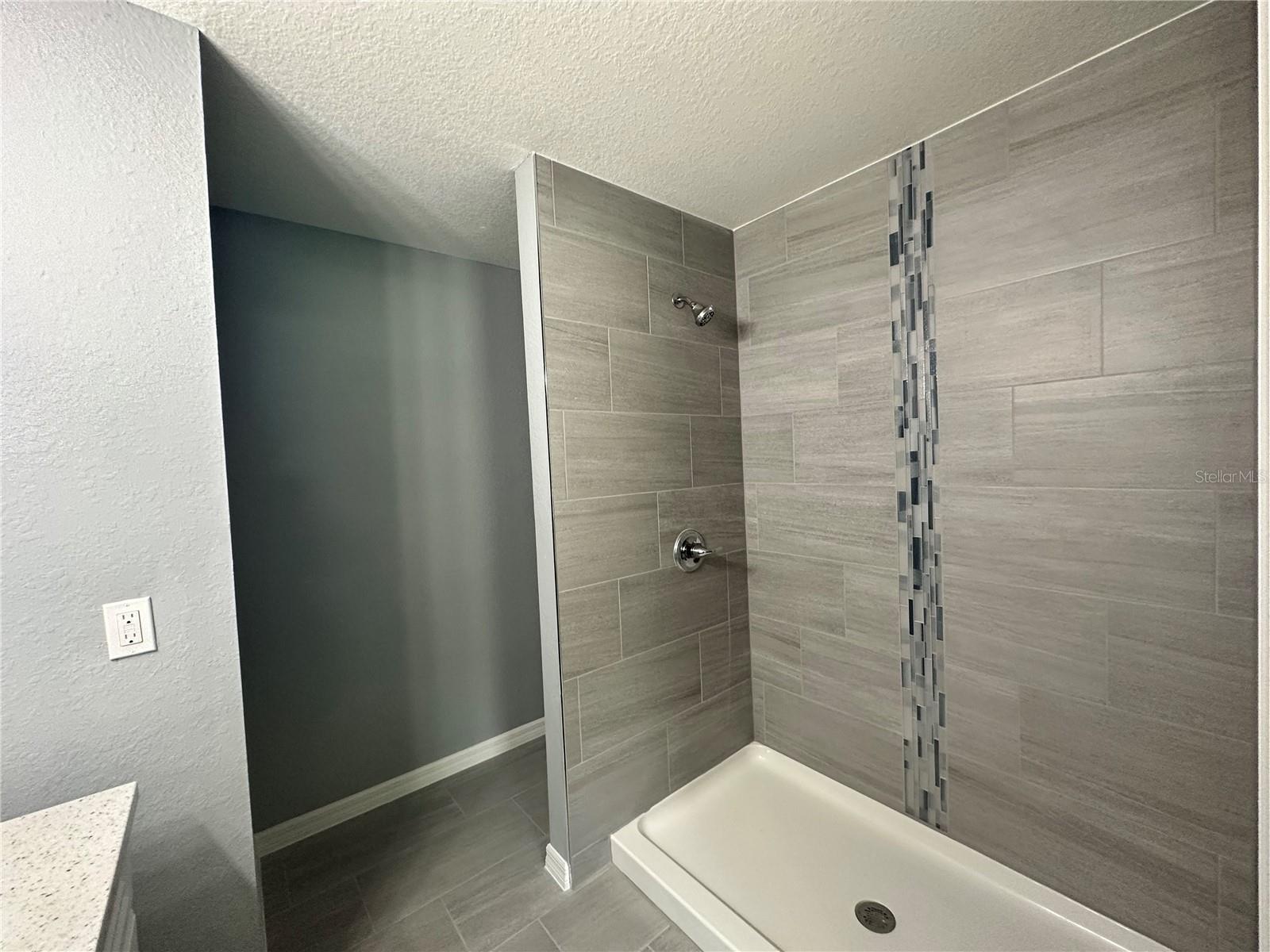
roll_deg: +3.1
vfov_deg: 85.7
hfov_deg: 102.1
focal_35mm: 14
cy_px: 476
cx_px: 635
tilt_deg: -2.7
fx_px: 514
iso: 200
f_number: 2.2
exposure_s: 1/60
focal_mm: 2.22
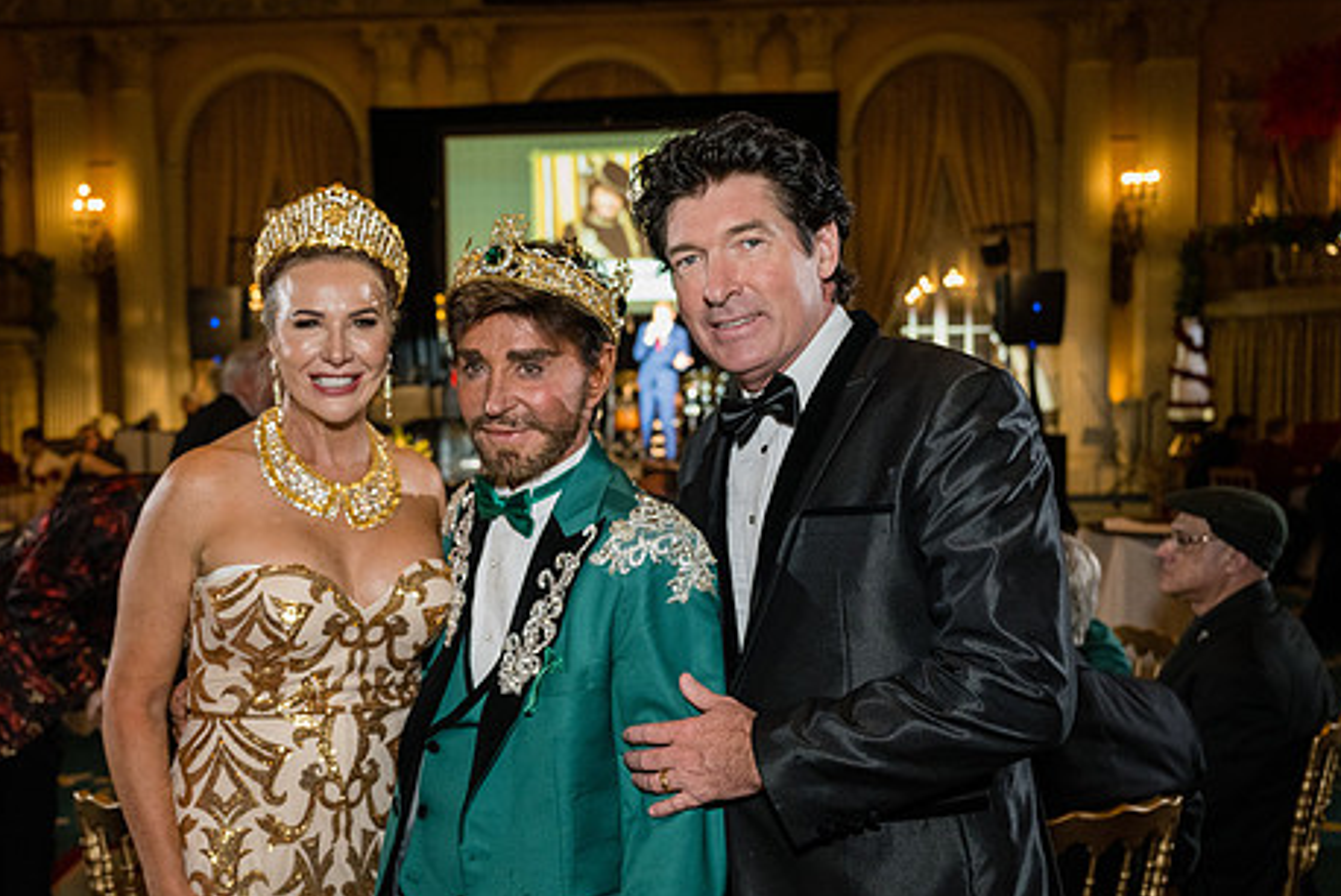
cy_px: 467
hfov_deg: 50.4
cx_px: 545
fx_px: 1416
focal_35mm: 38
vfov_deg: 35.1
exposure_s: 1/125
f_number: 3.2
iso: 2500
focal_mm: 30
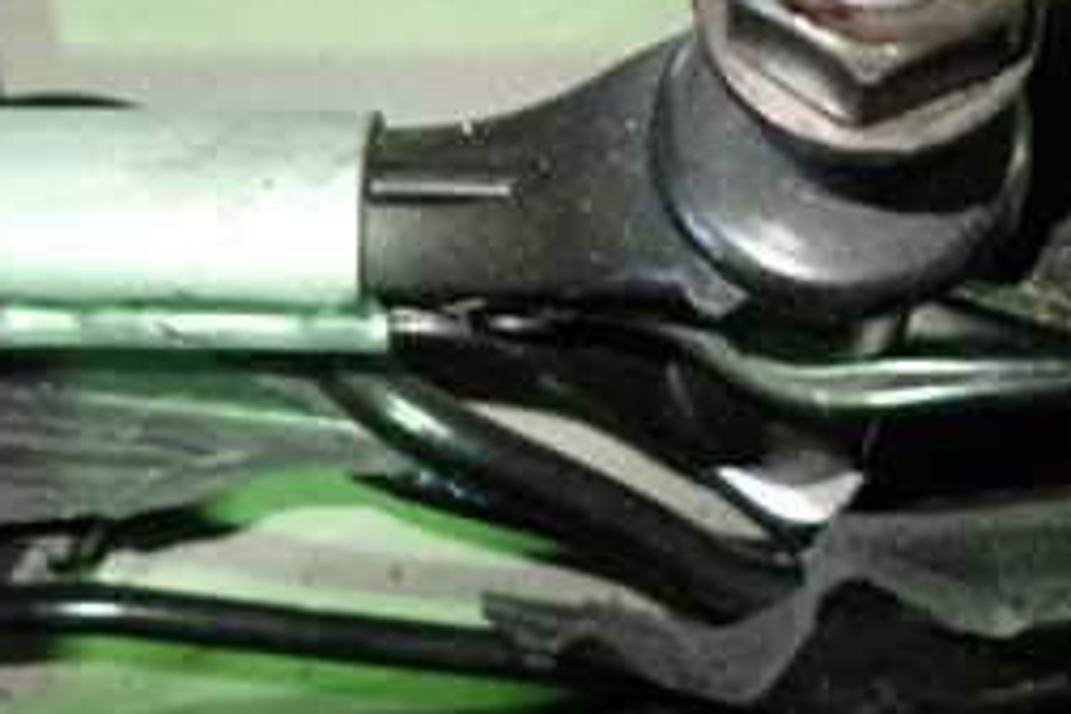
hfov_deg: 32.3
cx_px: 608
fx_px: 1844
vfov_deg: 21.8
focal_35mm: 62
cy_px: 251
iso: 320
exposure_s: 1/30
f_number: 2
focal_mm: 4.5
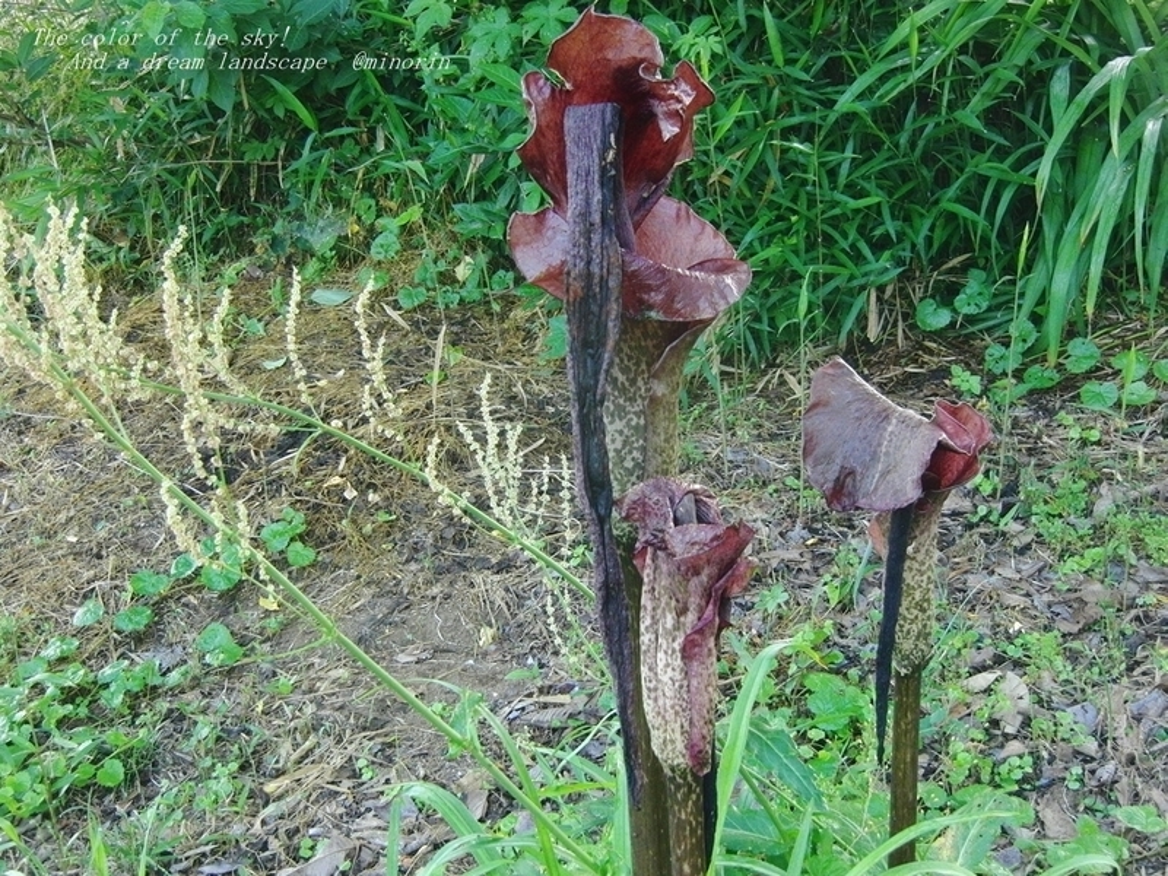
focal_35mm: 56
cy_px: 438
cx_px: 584
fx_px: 1890
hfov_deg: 34.3
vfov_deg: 26.1
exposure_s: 1/60
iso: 320
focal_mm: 9.8
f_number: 4.2
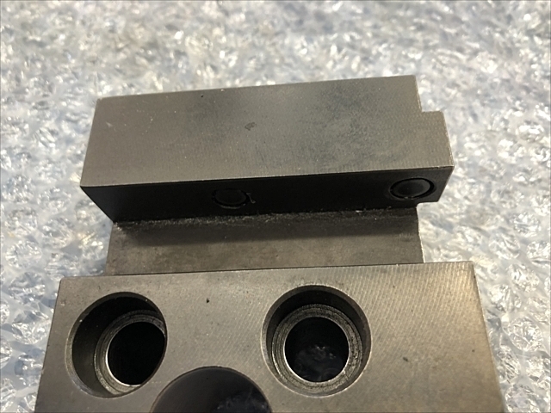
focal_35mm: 28
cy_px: 206
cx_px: 276
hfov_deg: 63.4
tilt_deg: -64.3
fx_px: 446
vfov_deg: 49.7
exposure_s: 1/15
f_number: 1.8
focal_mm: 3.99
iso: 40
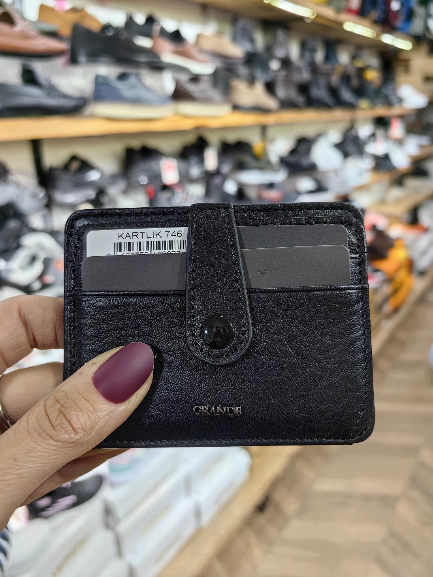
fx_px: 450
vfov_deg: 65.3
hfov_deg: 51.4
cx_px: 216
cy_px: 288
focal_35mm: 27
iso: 50
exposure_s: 1/126
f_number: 2
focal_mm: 5.75
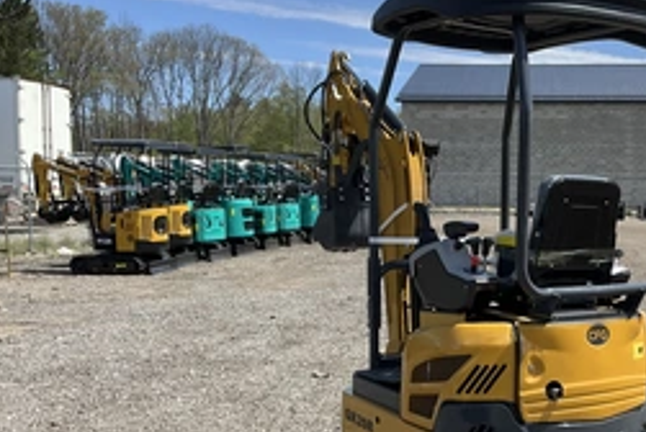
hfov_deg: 40.2
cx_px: 461
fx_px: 862
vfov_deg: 28.0
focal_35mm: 48
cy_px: 273
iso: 25
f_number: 1.8
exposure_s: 1/1342
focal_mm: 3
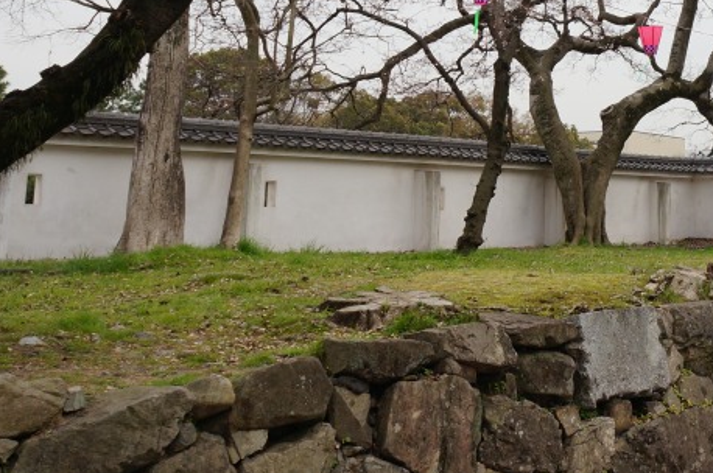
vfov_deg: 22.3
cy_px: 39
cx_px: 674
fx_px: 1167
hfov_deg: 31.9
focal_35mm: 59
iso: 200
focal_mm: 18
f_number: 8
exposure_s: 1/80
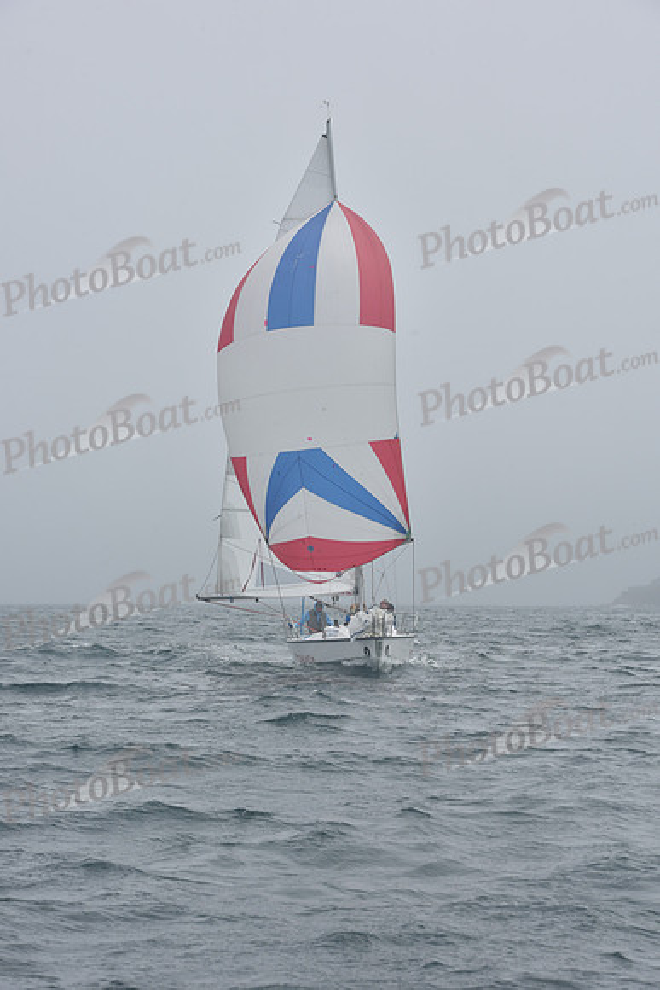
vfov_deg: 16.8
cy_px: 495
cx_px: 330
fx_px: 3353
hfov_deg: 11.2
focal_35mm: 122
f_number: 13
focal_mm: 122
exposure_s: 1/800
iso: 250
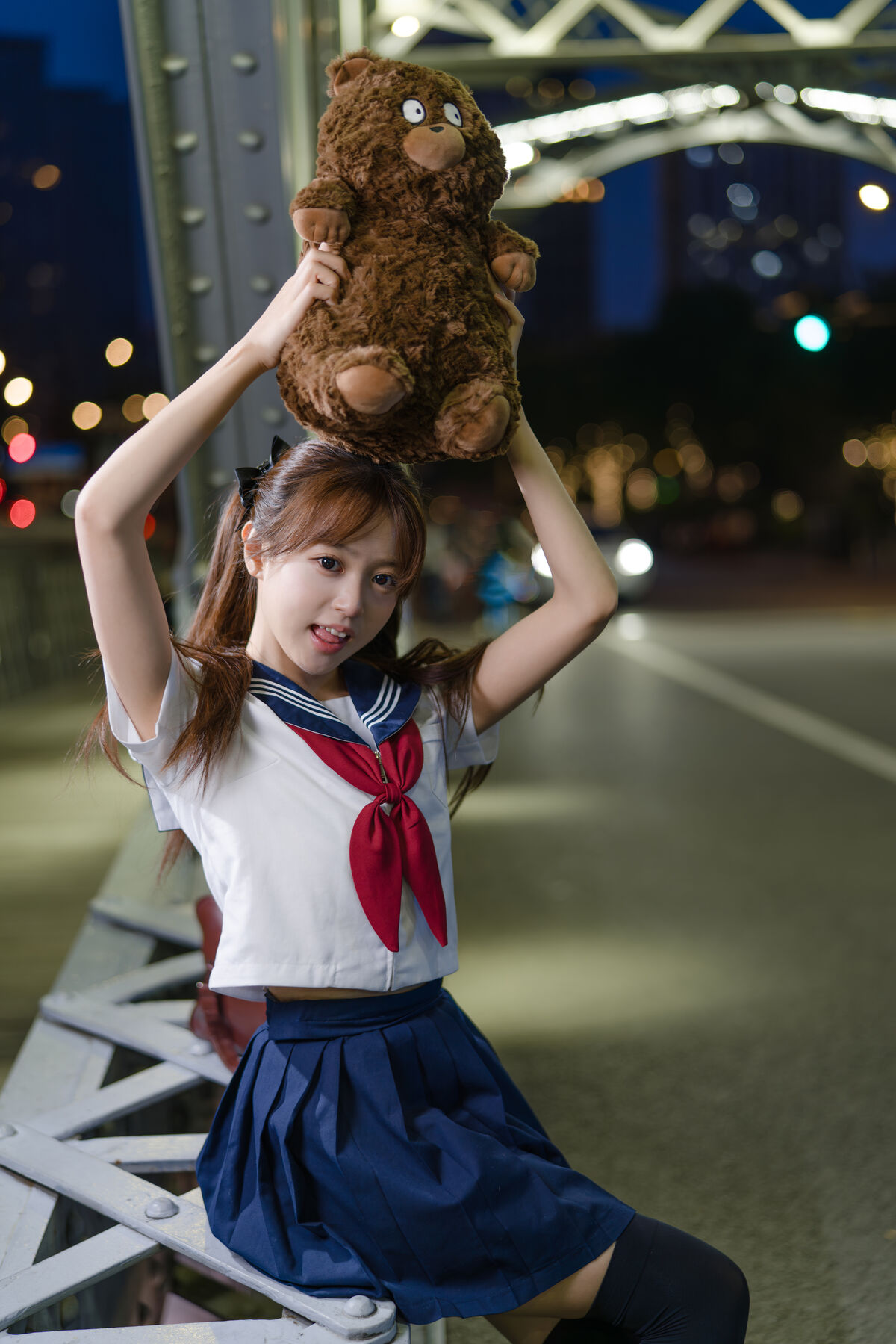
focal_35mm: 50
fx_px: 1866
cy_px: 672
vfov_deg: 39.6
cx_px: 448
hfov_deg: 27.0
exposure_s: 1/125
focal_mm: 50
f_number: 1.6
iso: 200
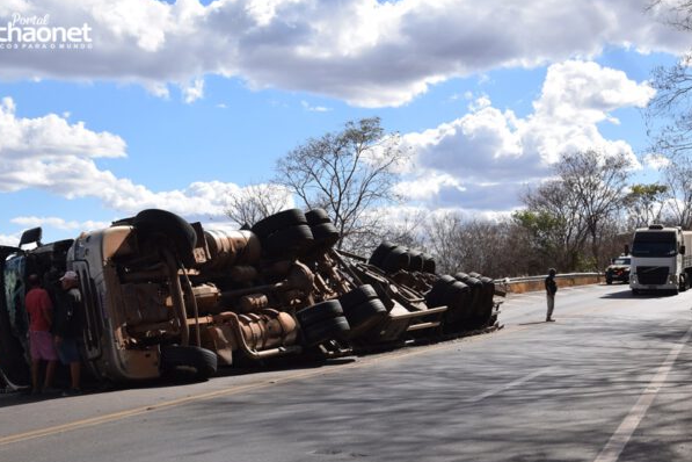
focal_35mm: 54
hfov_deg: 36.9
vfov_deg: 25.0
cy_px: 294
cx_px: 343
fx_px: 1038
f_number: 10
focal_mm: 28
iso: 200
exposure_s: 1/400
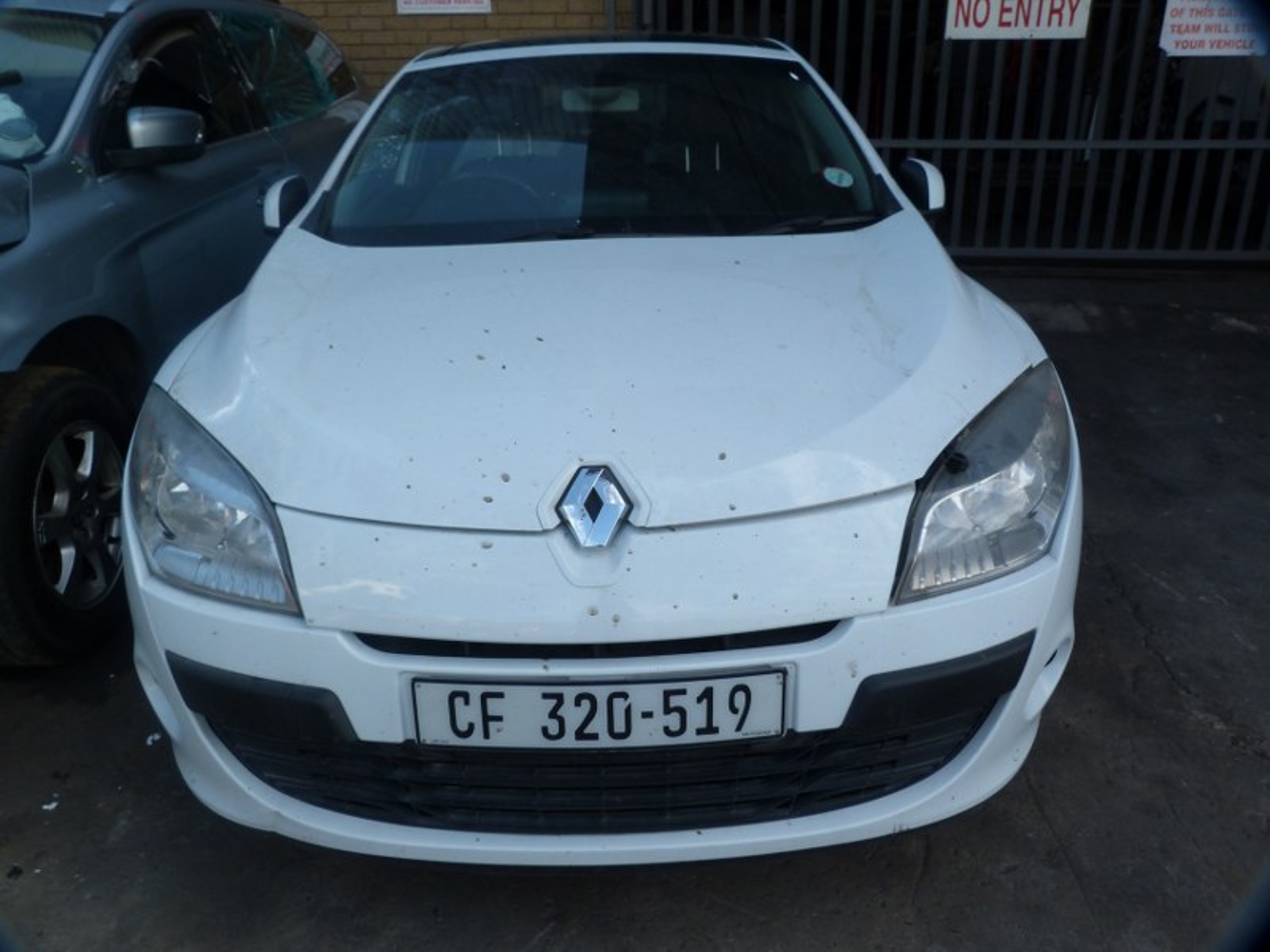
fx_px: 917
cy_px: 476
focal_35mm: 25
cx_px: 635
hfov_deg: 69.4
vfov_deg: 54.9
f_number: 4
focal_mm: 4.5
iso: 80
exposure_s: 1/125
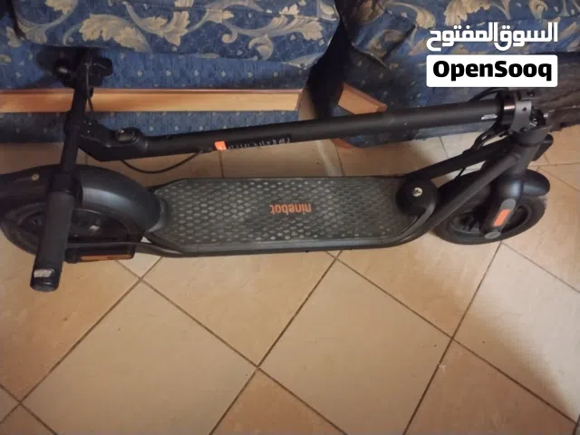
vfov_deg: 48.2
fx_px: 486
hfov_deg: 61.7
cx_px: 290
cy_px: 218
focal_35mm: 29
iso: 3200
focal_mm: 4.22
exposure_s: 1/17.1
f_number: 1.8
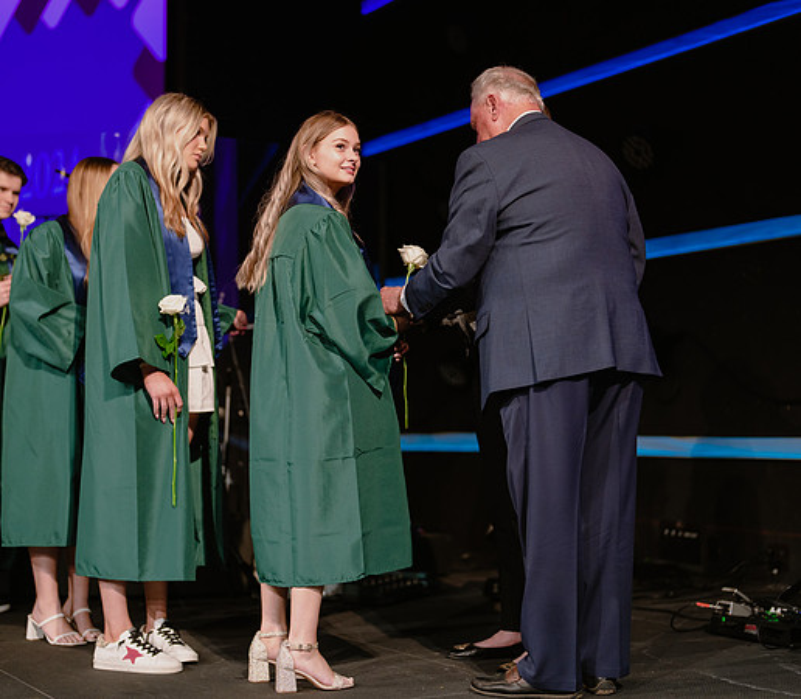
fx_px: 1463
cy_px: 350
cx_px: 400
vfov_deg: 26.9
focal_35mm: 60
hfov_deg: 30.6
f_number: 1.2
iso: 640
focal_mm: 50
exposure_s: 1/320
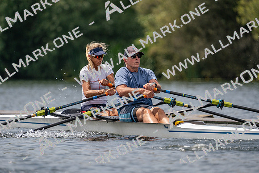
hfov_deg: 3.4
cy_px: 86
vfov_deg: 2.3
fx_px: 4317
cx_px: 130
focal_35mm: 600
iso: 320
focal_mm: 600
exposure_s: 1/1600
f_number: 6.3
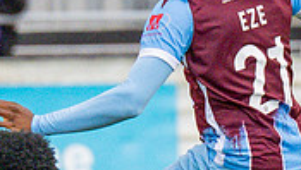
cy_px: 239
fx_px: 18127
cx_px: 279
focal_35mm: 2268
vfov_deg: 0.5
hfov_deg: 1.0
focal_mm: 200
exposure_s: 1/2500
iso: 800
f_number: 4
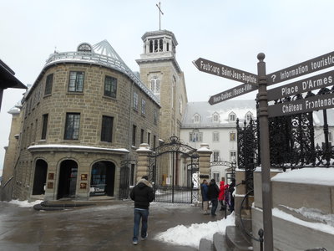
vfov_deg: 54.9
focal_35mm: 25
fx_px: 241
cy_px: 126
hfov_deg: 69.4
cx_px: 167
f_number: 3.7
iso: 80
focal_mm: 4.5
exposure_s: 1/200
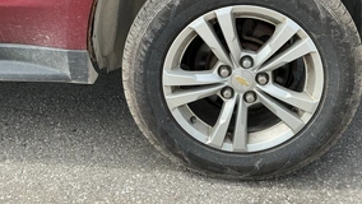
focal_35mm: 43
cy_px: 55
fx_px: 413
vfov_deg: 27.4
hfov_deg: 47.0
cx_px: 221
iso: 25
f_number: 1.8
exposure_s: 1/504
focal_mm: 3
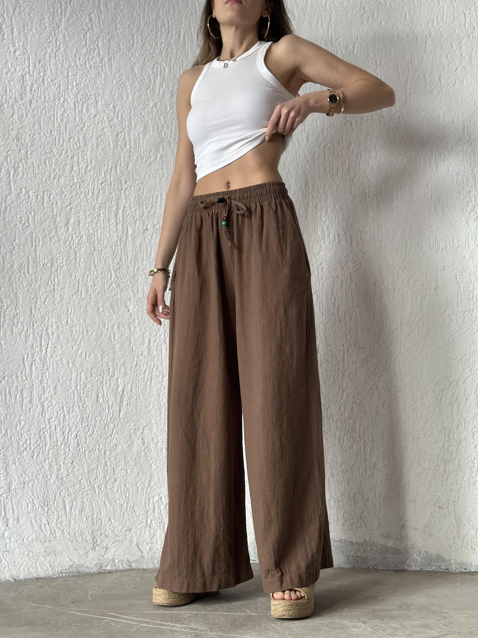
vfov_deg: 39.7
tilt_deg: +4.8
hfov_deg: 30.3
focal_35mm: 48
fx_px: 884
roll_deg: +0.8
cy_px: 319
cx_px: 239
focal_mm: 6.86
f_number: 1.78
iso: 125
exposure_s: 1/120
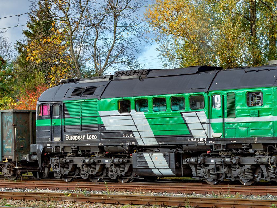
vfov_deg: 12.3
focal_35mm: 121
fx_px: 966
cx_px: 199
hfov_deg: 16.3
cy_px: 115
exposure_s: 1/125
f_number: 7.1
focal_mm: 55
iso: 160
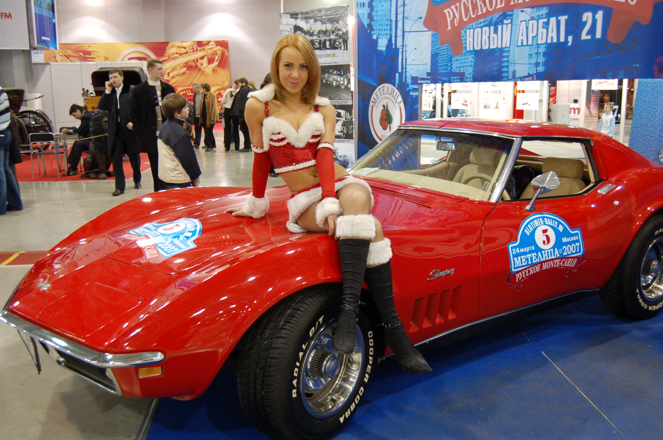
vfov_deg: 38.2
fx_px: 634
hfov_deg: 55.2
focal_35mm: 34
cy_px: 220
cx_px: 332
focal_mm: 23
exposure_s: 1/20
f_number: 3.8
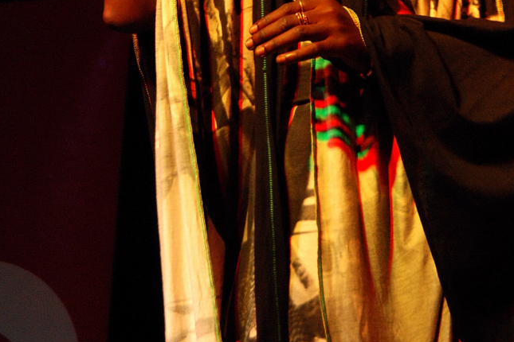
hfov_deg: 13.3
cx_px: 257
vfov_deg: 8.8
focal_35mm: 155
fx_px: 2210
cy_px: 2
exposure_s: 1/50
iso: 400
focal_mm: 65
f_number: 5.3
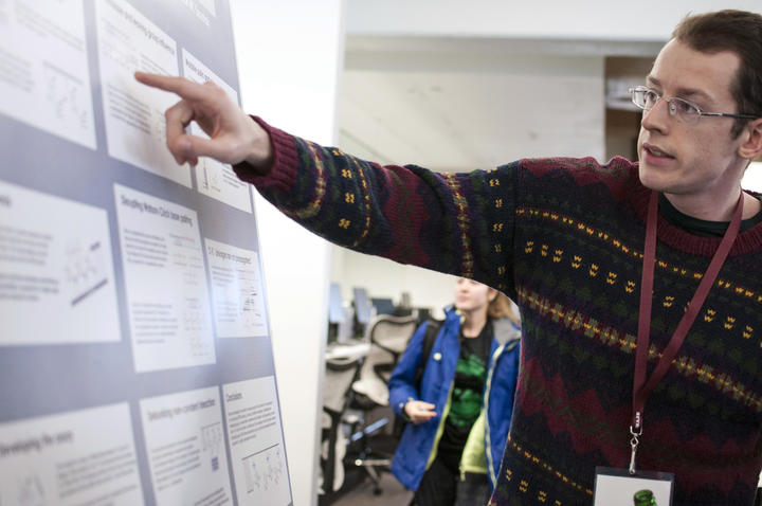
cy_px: 253
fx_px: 1110
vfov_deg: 25.7
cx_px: 381
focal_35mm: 52
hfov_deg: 37.9
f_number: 2.8
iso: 400
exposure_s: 1/250
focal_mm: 35
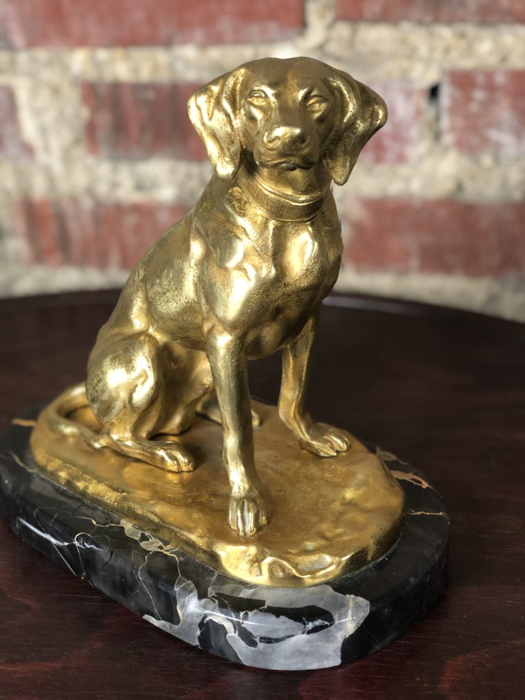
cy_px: 350
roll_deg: +3.1
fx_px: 1052
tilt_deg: -27.5
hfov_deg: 28.0
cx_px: 262
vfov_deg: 36.8
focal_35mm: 52
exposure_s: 1/33
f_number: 2.4
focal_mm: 6
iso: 125
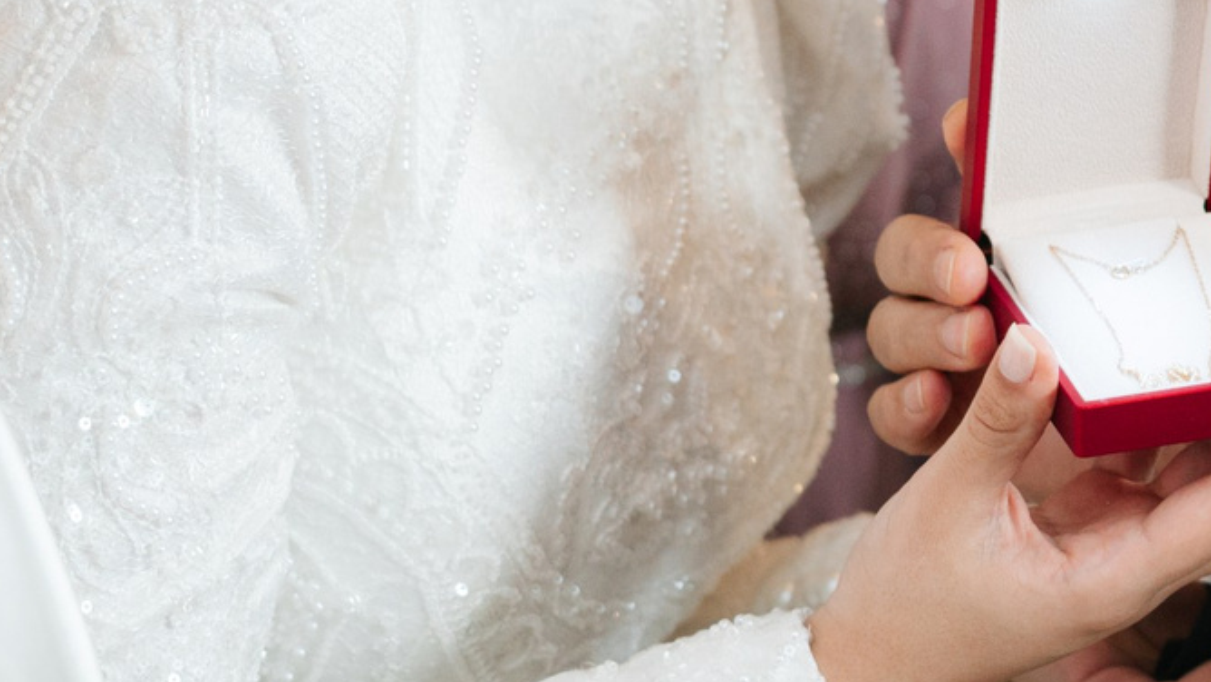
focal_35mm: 142
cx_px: 1022
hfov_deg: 15.0
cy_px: -37
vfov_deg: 8.5
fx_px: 4560
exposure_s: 1/200
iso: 500
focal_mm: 35
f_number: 3.2
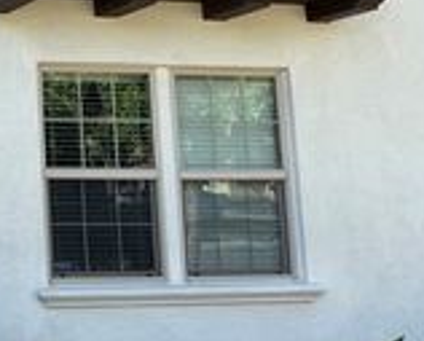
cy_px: 31
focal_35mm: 74
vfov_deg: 20.3
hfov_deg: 22.2
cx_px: -172
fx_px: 930
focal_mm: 6.76
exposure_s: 1/1174
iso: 80
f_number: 1.78
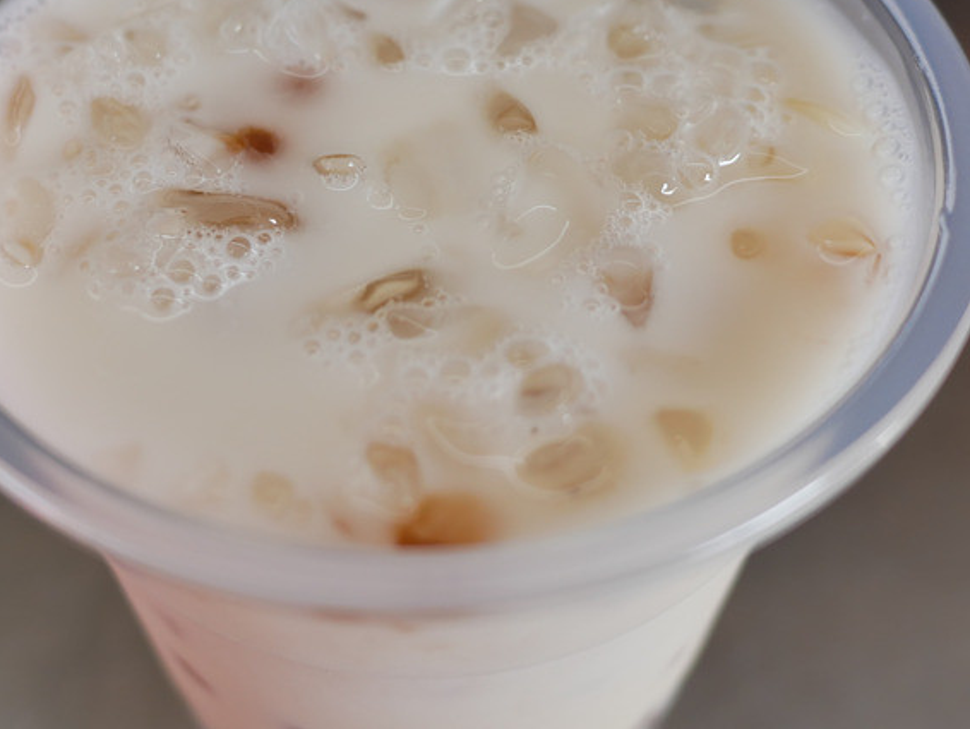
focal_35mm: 53
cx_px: 319
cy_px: 247
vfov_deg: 27.4
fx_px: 1486
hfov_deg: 35.8
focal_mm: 15
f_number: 2.8
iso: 200
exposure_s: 1/250
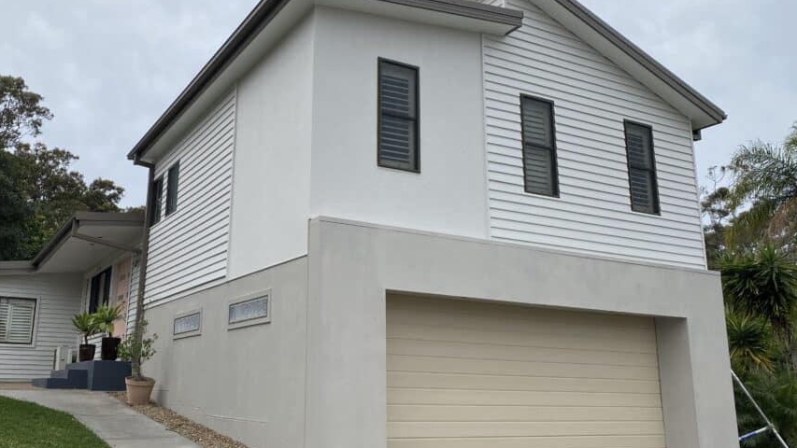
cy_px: 205
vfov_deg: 34.6
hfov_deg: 57.6
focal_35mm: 34
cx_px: 326
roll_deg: -2.8
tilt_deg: +14.0
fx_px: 719
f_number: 1.8
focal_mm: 4.25
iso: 32
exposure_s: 1/3040
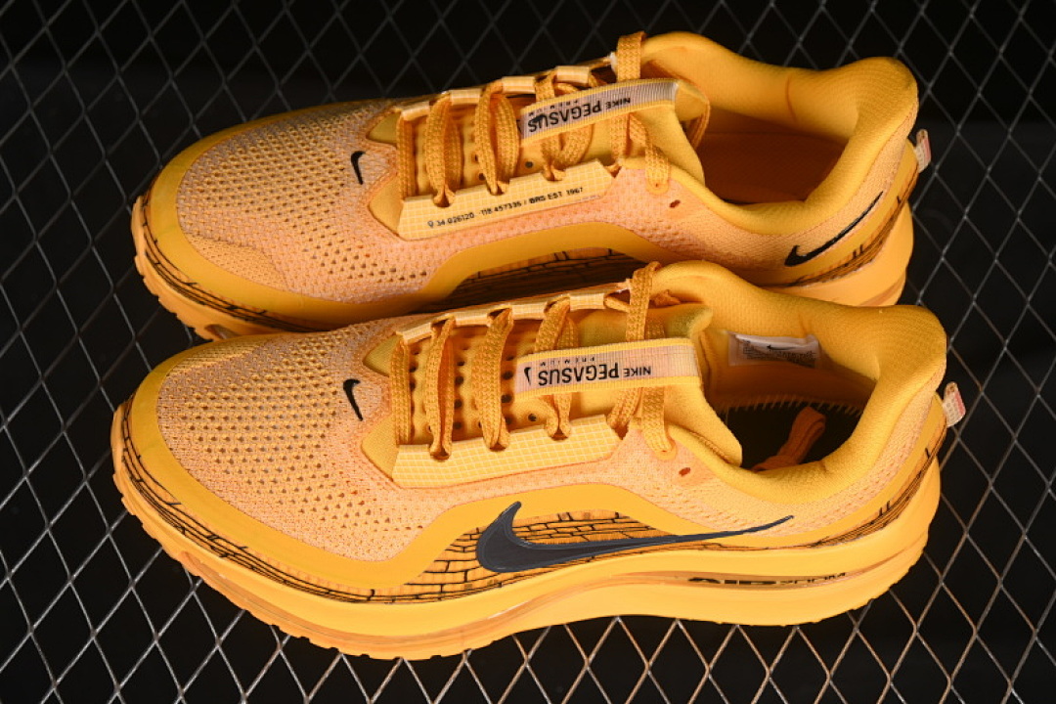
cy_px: 352
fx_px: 2200
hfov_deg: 27.0
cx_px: 528
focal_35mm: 75
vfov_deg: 18.2
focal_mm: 50
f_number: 7.1
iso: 160
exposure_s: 1/80
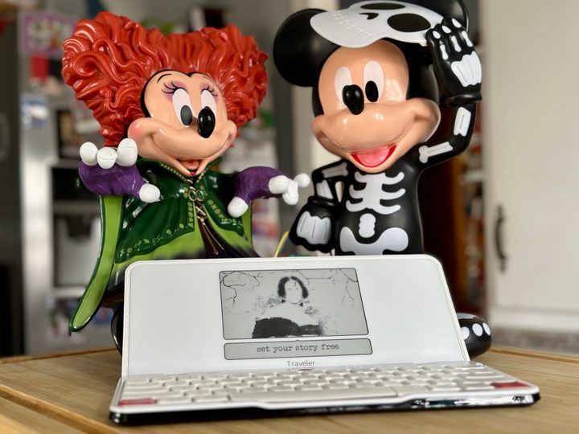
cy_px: 217
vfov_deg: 30.3
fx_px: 803
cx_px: 290
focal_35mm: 48
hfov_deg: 39.7
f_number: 1.78
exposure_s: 1/60
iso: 200
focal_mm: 6.86
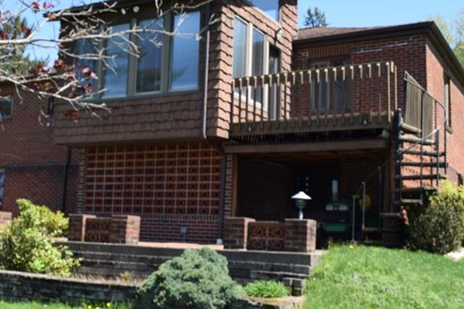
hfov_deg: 40.6
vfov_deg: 28.1
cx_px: 152
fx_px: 619
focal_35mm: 48
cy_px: 151
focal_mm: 18
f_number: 6.3
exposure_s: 1/160
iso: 100
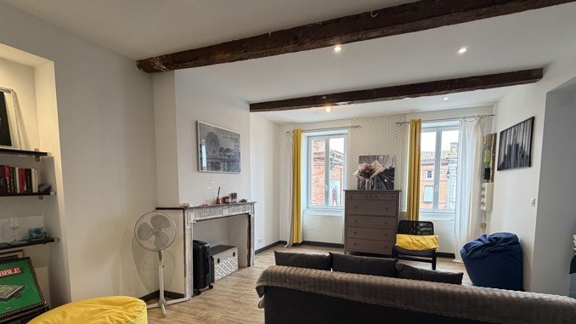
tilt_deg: -4.4
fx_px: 275
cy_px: 209
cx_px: 300
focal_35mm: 18
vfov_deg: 59.9
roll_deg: +0.4
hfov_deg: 92.6
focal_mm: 2.22
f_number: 2.2
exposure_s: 1/100
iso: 250
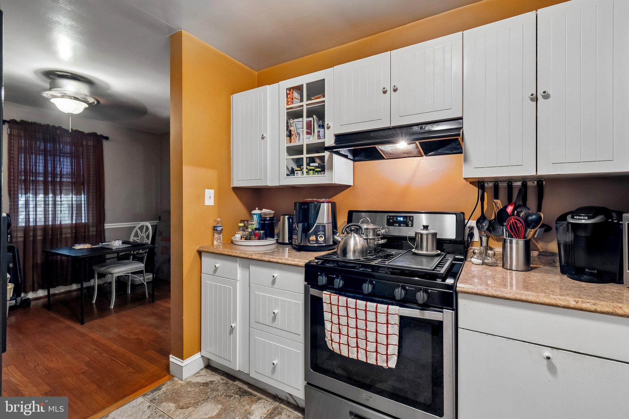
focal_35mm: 15
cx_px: 314
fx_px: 262
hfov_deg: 100.4
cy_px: 210
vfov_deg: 77.3
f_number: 5.6
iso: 400
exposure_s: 1/6
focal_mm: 10
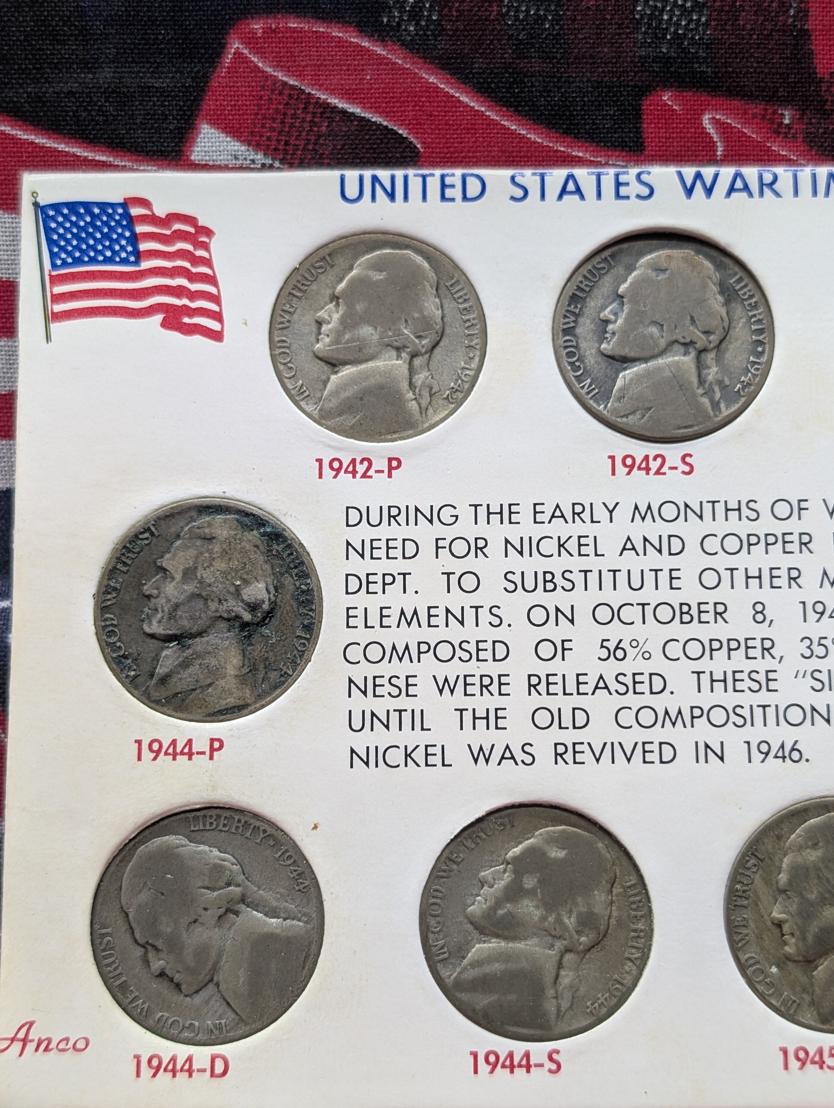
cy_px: 554
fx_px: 1570
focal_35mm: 49
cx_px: 417
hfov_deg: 29.7
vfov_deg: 38.9
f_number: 1.68
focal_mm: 6.9
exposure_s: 1/37.5
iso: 33
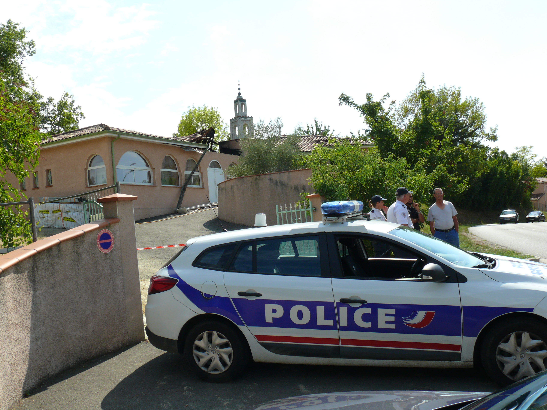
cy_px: 205
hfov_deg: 52.6
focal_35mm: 35
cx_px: 274
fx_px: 553
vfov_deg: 40.7
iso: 100
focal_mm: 7.4
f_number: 5.6
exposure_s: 1/320
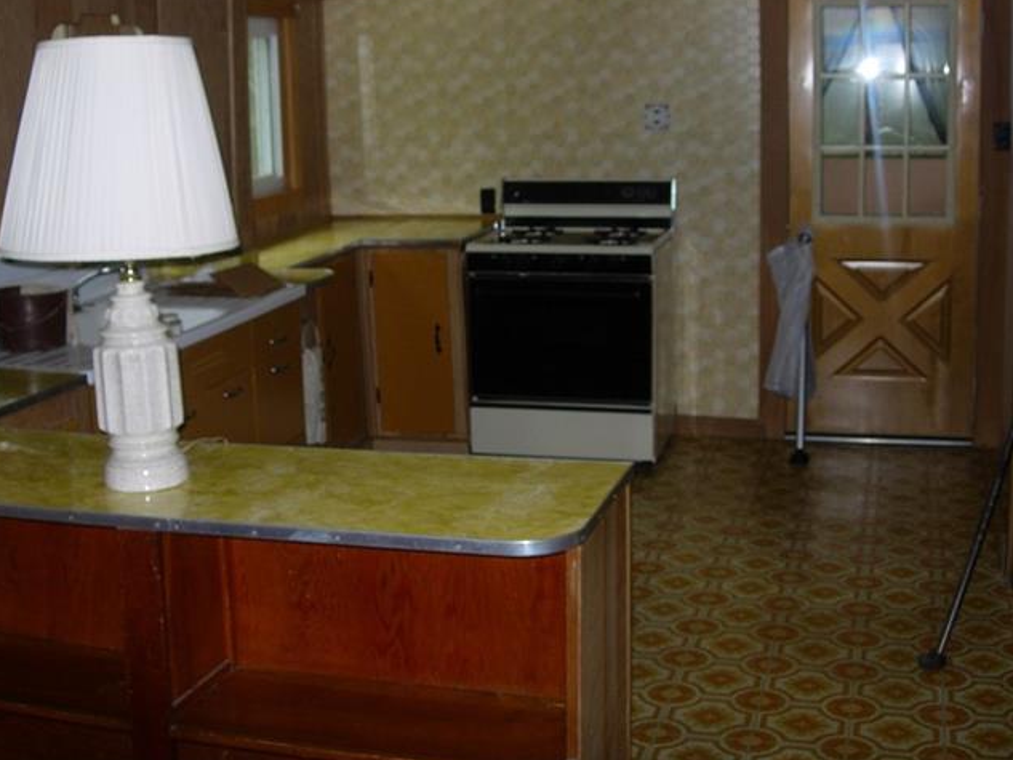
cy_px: 333
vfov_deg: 30.2
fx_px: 1405
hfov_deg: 39.6
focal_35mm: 48
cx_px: 504
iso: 79
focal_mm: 7.8
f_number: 2.8
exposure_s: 1/64
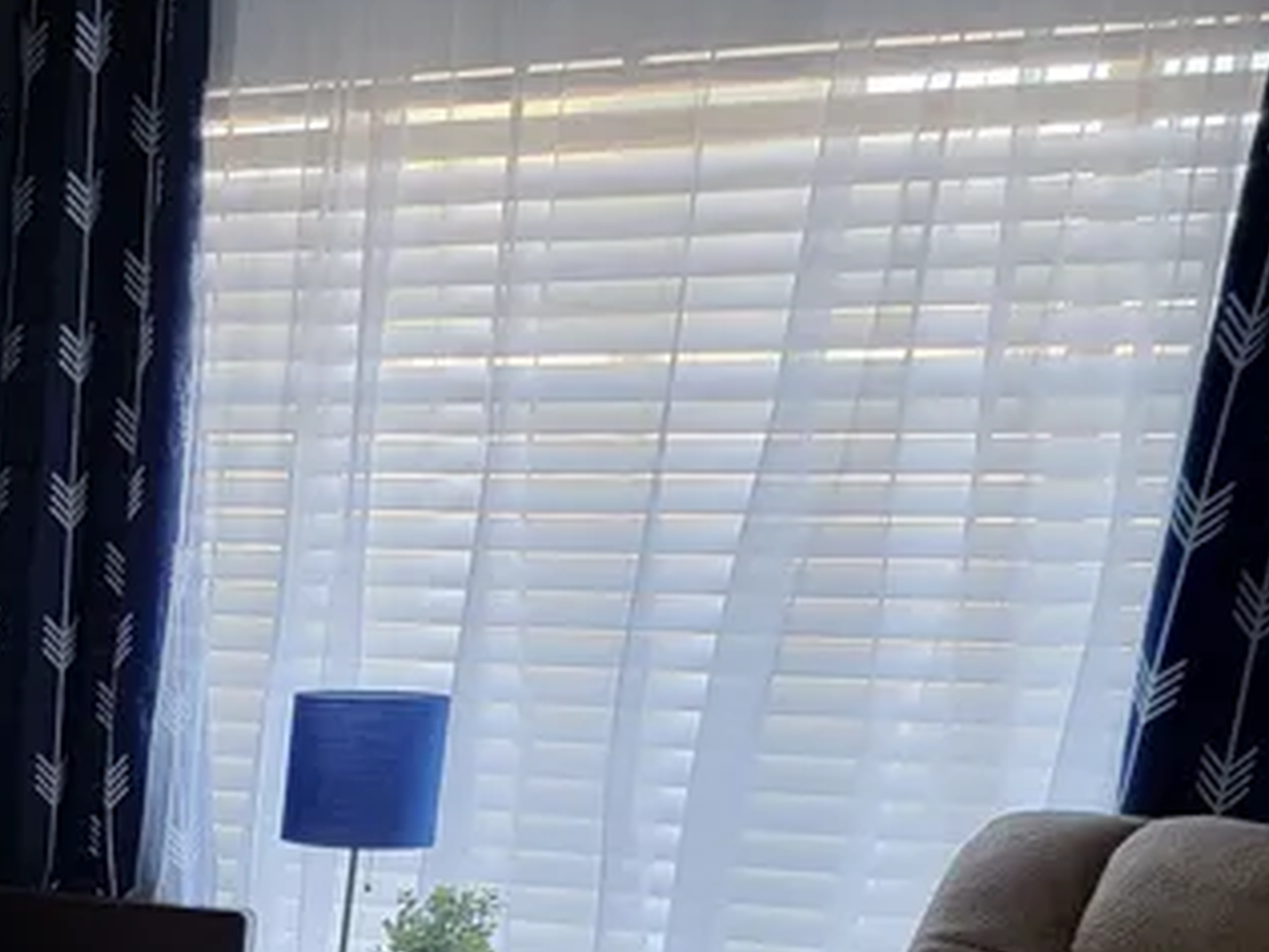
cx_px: -614
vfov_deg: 19.0
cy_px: 1169
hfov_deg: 22.2
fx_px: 2676
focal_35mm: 73
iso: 200
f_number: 1.8
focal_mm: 6.7
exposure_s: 1/60
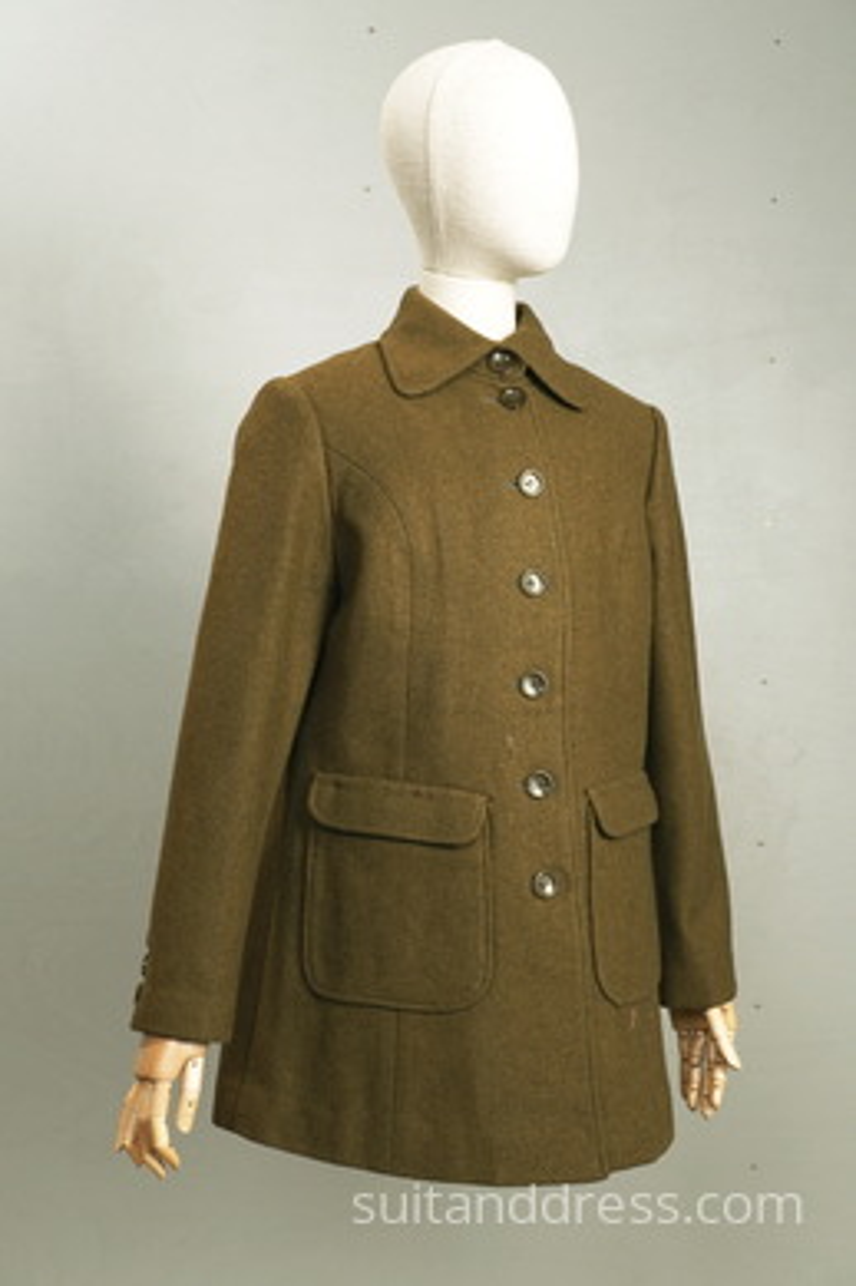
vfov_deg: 41.1
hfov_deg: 28.1
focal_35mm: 48
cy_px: 643
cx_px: 428
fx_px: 1713
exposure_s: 1/50
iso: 400
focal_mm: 32
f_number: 6.3
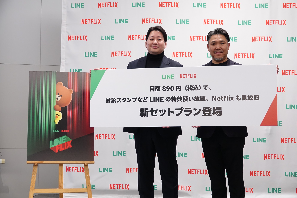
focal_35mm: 74
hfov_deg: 27.3
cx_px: 148
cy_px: 99
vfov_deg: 18.4
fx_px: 610
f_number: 3.5
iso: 640
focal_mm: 27.24
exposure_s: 1/80
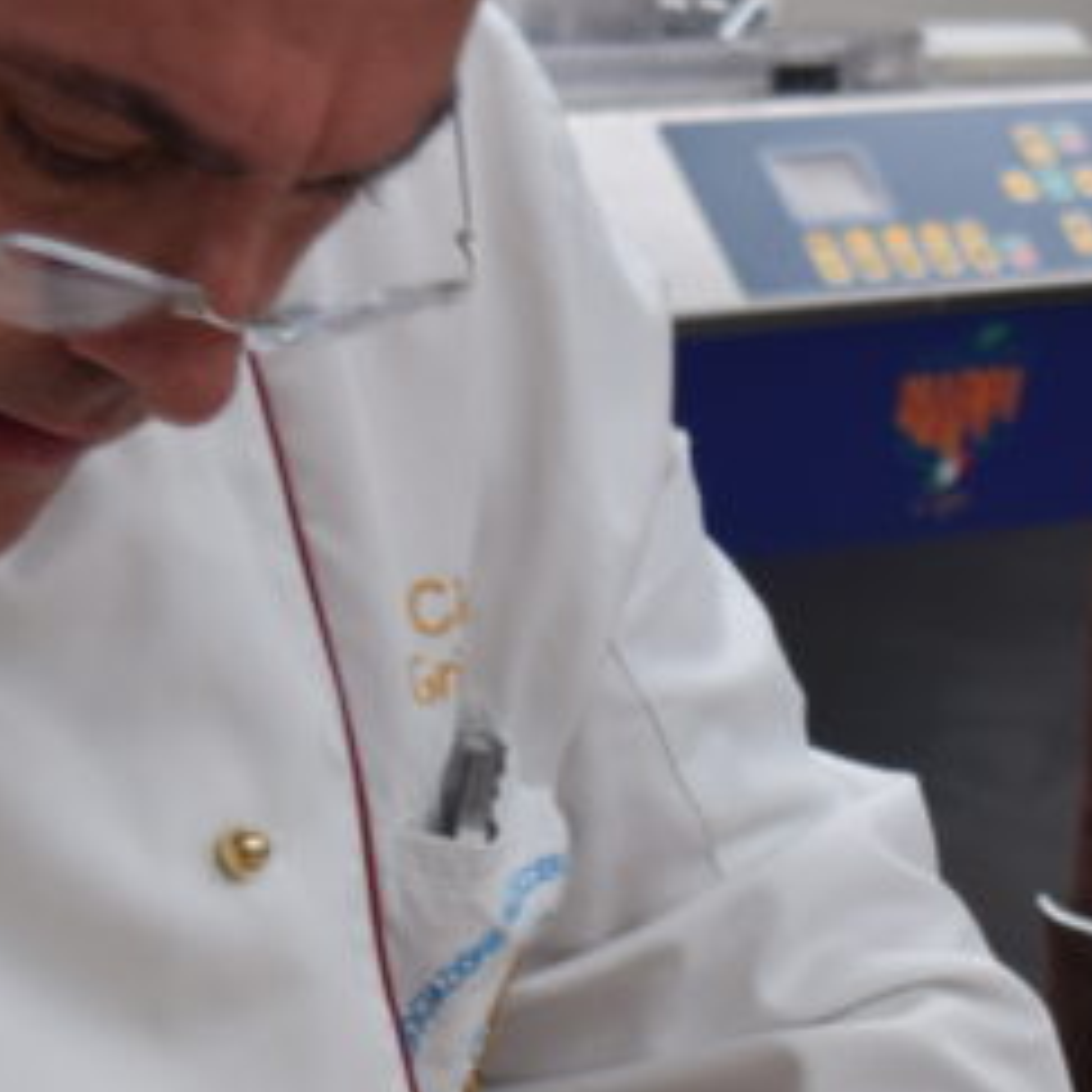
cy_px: 1382
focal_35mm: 204
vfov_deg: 8.5
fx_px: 7281
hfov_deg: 8.6
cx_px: 557
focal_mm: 38
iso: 400
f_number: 4.8
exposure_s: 1/160
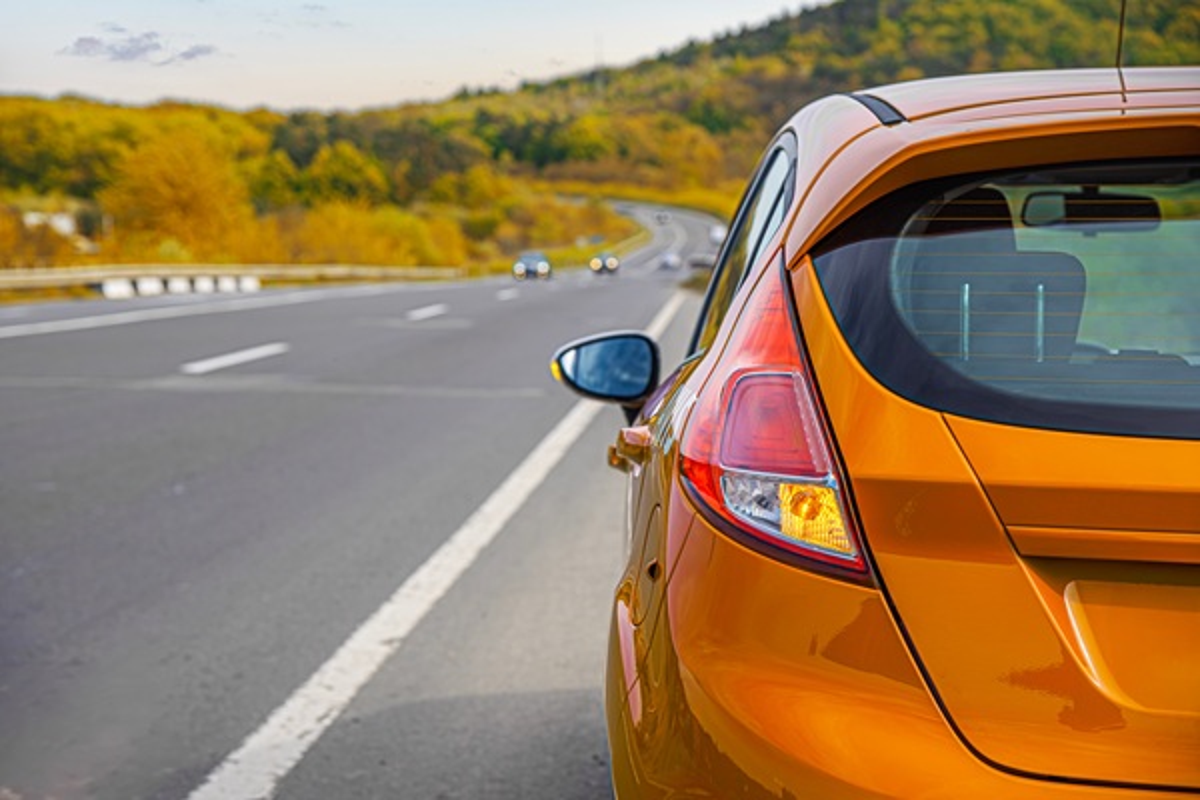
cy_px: 400
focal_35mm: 85
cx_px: 600
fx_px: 2833
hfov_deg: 23.9
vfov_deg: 16.1
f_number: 6.3
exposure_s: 1/250
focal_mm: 85
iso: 50
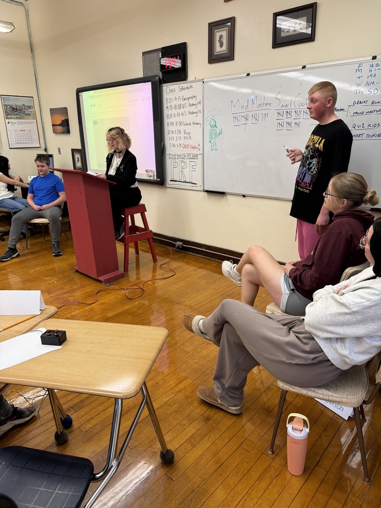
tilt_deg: -17.8
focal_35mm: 24
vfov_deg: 71.6
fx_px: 352
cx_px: 190
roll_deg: +1.8
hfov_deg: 56.8
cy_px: 254
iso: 125
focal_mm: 6.76
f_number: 1.78
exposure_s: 1/120
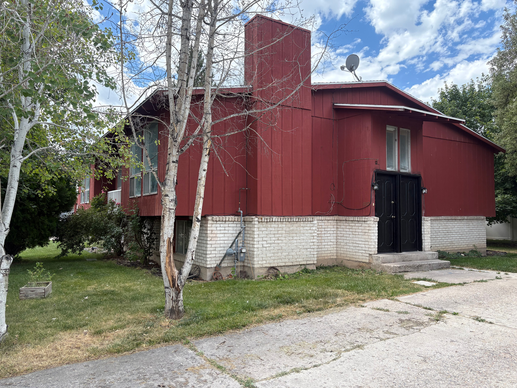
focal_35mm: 26
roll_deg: +0.2
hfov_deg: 67.3
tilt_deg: +3.1
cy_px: 194
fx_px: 388
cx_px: 258
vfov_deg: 53.1
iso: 64
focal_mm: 5.96
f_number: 1.6
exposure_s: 1/1626
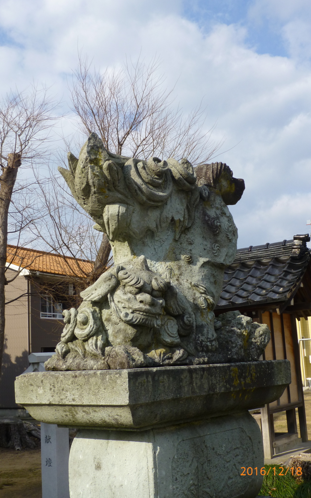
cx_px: 145
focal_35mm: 44
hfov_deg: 29.2
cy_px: 249
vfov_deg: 45.3
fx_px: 596
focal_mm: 7.4
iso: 100
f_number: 3.9
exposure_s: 1/800
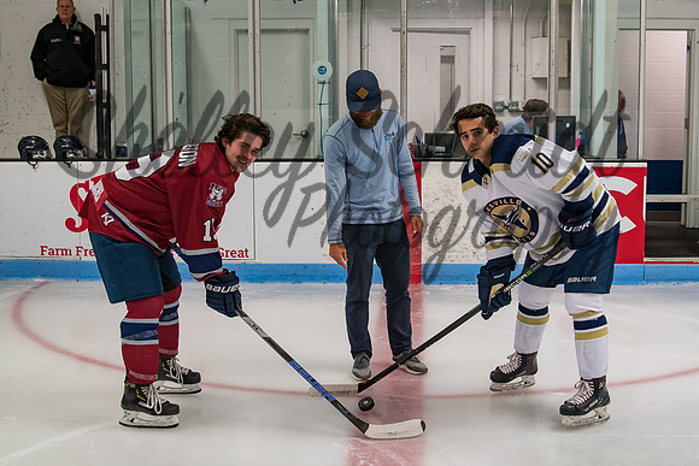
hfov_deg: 41.9
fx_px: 912
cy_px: 208
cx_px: 390
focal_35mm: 47
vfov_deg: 28.7
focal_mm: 28
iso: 2000
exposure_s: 1/250
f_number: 4.5
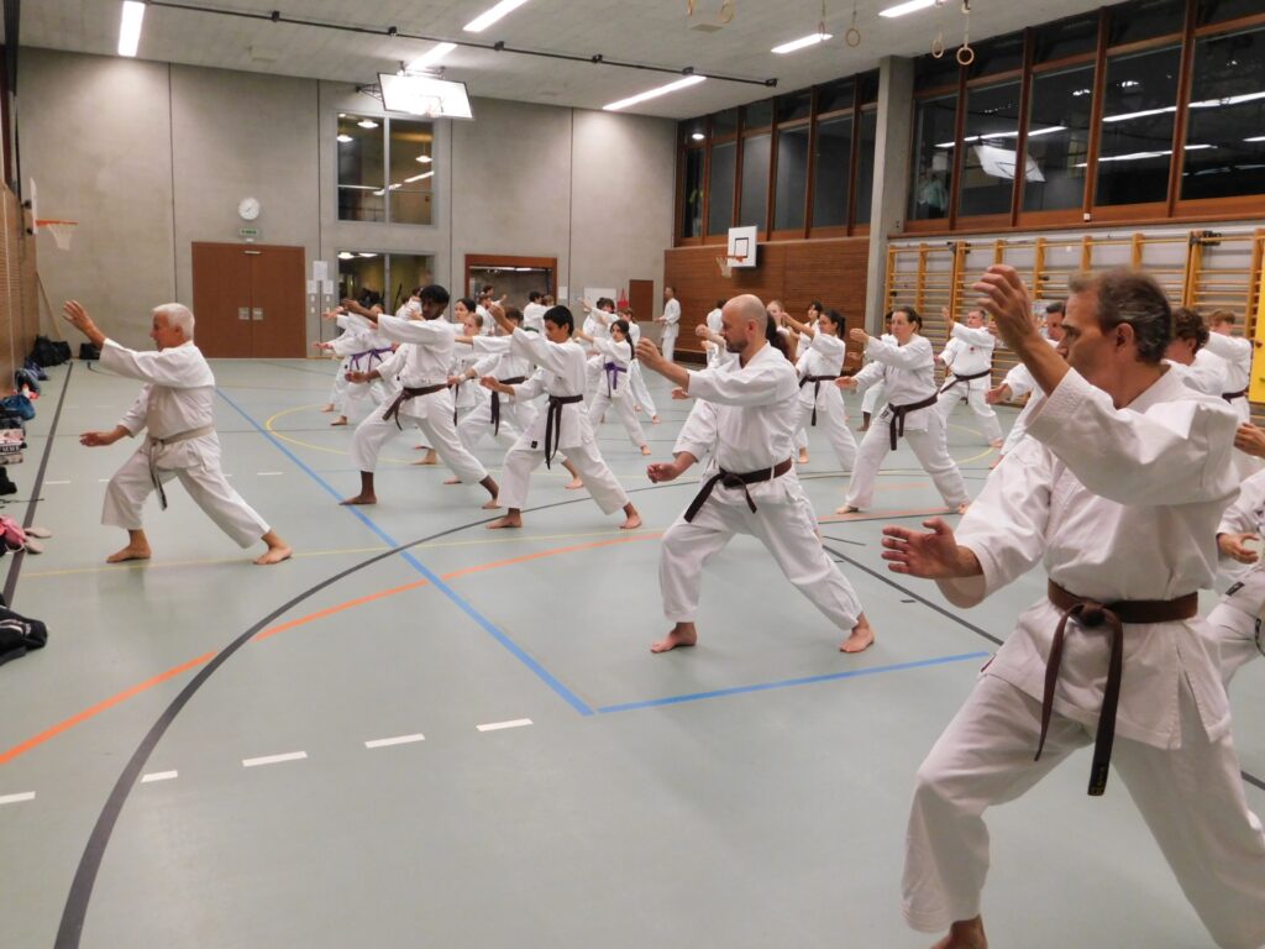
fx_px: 1096
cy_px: 474
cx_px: 632
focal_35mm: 30
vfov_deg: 46.8
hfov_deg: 60.0
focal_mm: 5.3
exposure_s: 1/30
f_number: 3.2
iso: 360
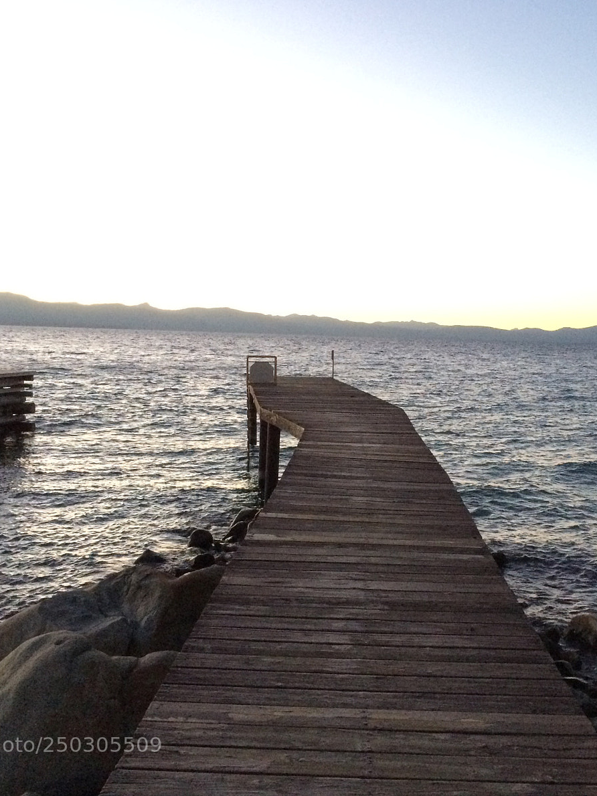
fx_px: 897
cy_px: 396
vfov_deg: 47.9
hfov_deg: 36.7
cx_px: 347
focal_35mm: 39
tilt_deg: -3.6
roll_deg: -0.9
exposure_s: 1/30
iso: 320
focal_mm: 4.15
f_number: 2.2
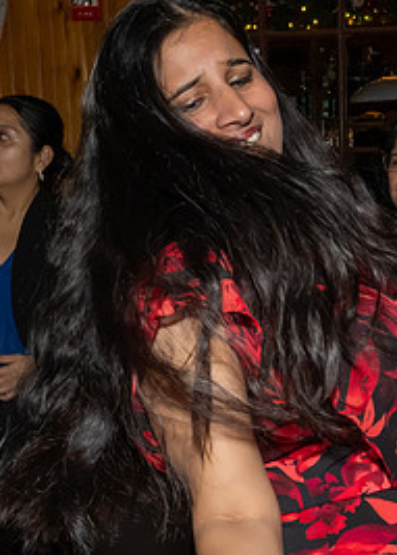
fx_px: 1183
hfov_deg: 18.6
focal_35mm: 75
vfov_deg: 26.0
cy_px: 432
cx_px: 390
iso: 1000
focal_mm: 17
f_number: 8
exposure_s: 1/250
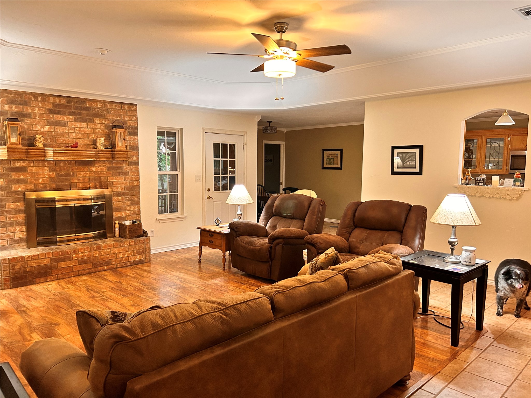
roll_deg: -0.3
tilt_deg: -5.5
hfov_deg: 67.3
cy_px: 199
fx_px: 399
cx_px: 266
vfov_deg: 53.1
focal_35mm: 26
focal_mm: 5.7
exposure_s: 1/60
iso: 320
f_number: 1.5
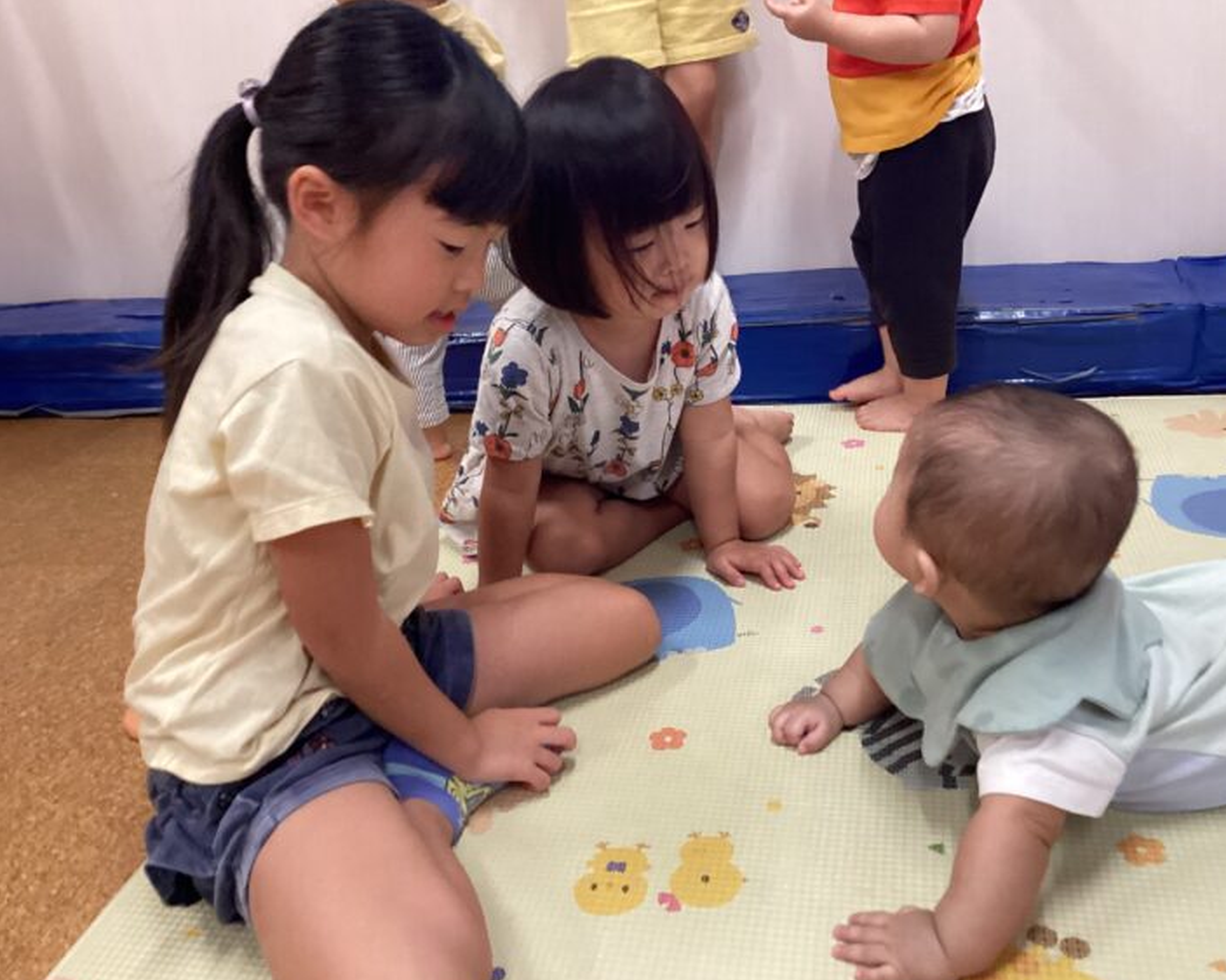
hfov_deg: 54.2
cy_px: 498
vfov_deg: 44.5
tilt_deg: -24.1
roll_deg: +7.4
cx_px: 662
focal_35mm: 33
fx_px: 1197
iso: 320
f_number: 2.4
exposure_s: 1/60
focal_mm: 3.3
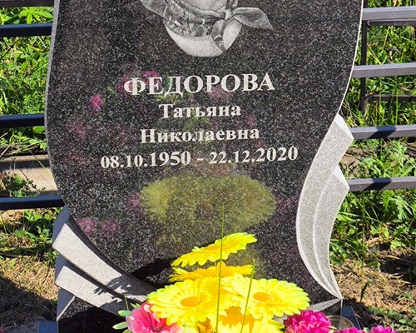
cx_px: 175
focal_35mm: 78
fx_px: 960
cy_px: 102
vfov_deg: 19.6
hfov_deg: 24.4
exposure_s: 1/1622
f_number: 1.7
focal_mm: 4.71
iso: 50
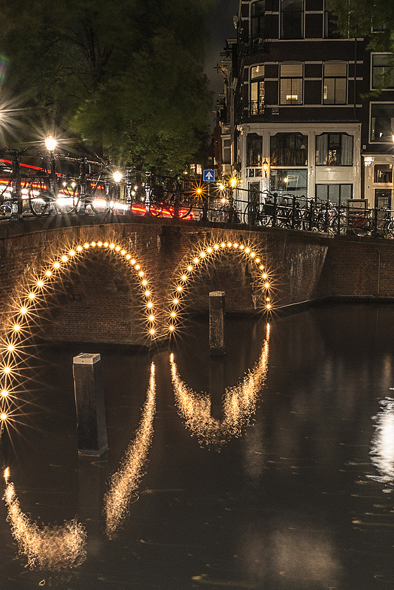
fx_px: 722
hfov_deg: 30.4
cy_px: 314
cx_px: 237
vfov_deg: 44.5
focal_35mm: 44
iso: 200
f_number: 22
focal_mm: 20
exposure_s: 30
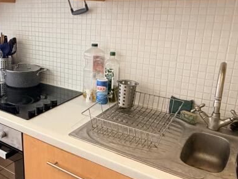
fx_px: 255
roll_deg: +0.5
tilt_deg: -14.7
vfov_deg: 38.6
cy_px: 74
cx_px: 61
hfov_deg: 48.3
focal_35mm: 37
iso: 320
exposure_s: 1/100
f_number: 2.2
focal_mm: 2.22
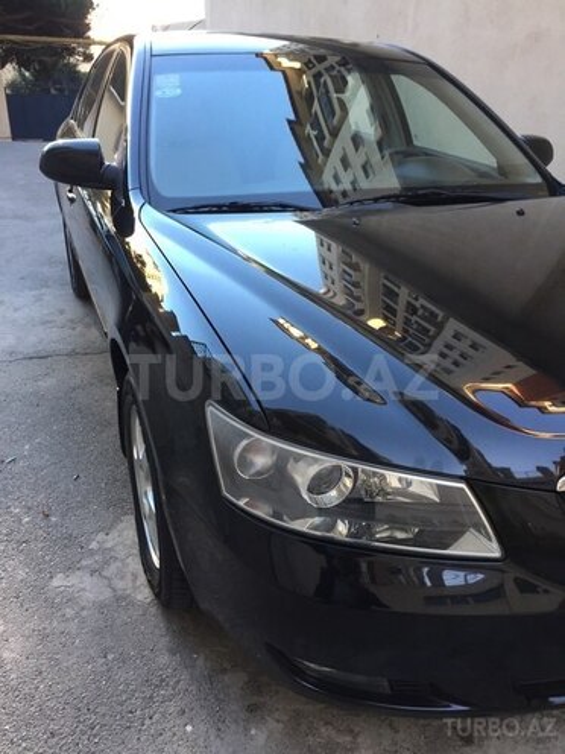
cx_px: 282
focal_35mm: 29
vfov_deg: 61.7
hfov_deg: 48.2
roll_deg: -1.3
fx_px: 631
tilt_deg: -24.0
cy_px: 377
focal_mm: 4.15
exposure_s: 1/100
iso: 50
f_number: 2.2
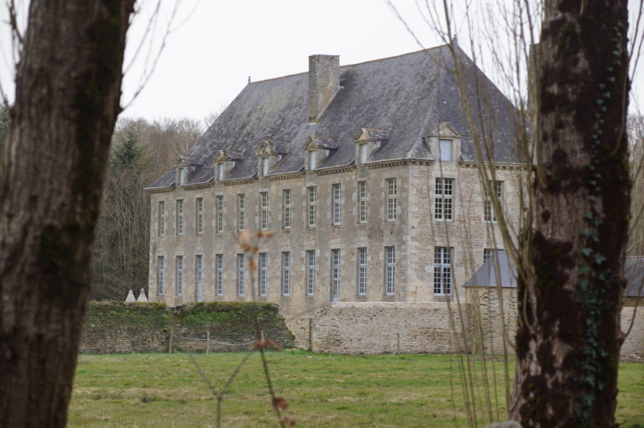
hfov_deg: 17.1
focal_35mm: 120
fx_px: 2145
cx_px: 322
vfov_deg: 11.4
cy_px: 214
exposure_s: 1/125
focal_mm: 80
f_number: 5.6
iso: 160
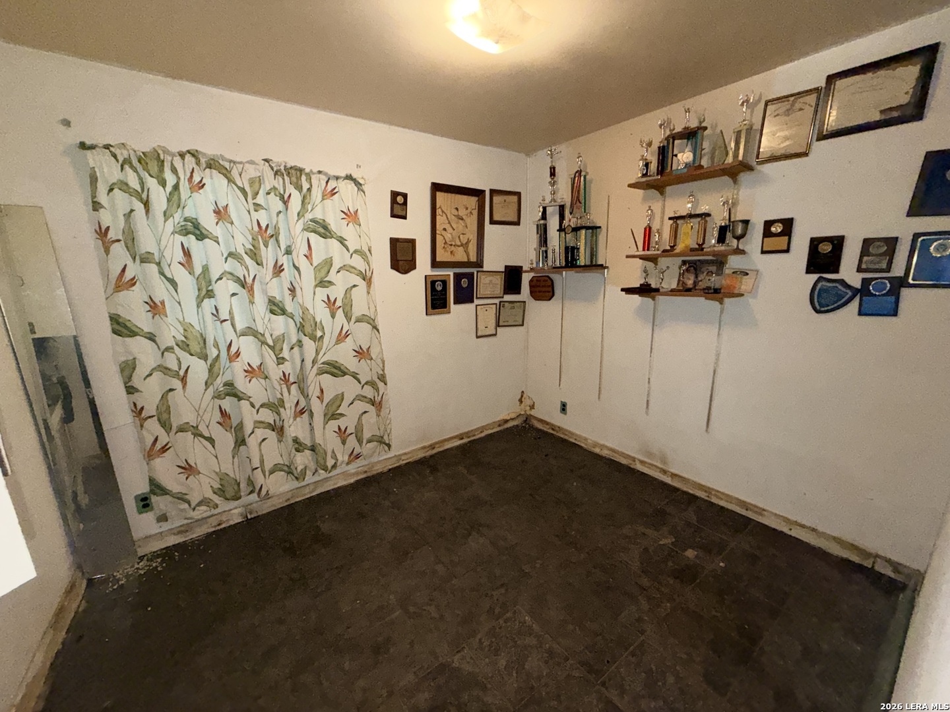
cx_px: 475
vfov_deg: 85.7
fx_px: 384
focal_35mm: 14
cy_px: 356
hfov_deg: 102.1
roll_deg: +1.6
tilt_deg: -14.2
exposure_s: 1/60
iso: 320
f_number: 2.2
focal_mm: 2.22
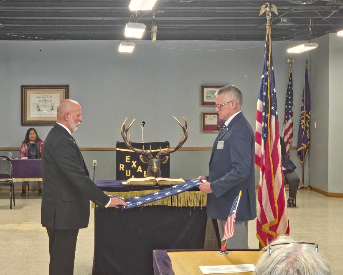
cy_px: 143
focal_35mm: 82
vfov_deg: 18.7
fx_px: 833
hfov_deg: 23.3
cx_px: 144
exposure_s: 1/45.6
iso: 320
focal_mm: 7
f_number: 2.4
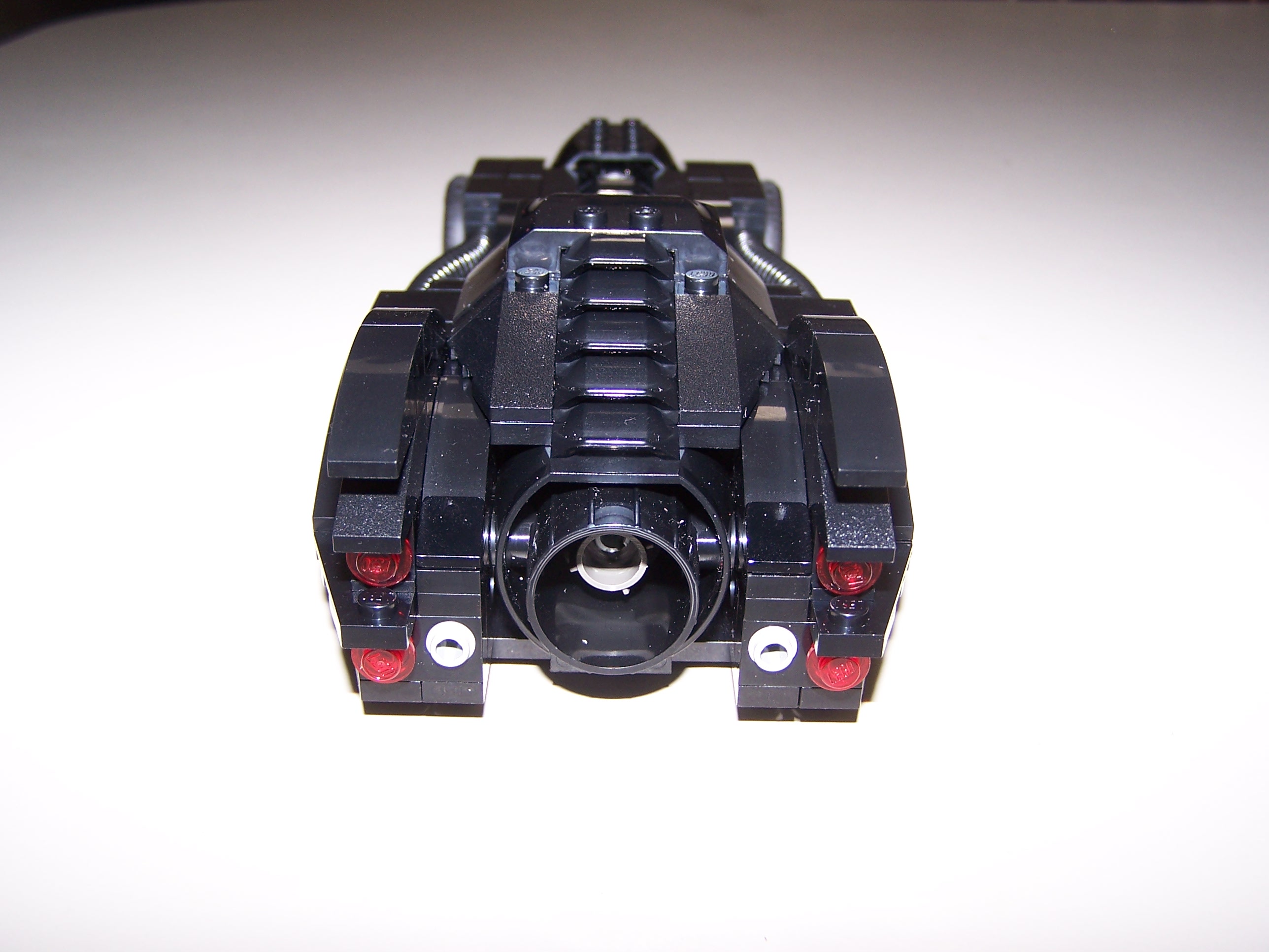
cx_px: 634
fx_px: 1393
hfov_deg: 49.0
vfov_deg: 37.7
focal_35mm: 38
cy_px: 476
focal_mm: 6.3
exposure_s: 1/60
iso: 80
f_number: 2.8
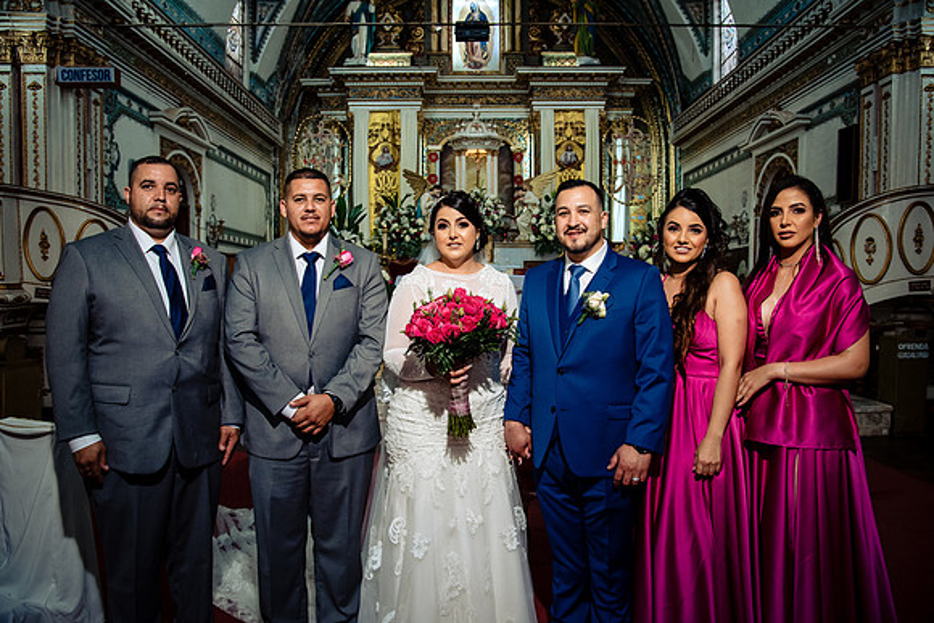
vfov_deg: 48.0
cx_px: 467
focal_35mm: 27
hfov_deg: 67.4
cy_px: 312
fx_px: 701
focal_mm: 27
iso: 2000
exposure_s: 1/125
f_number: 5.6
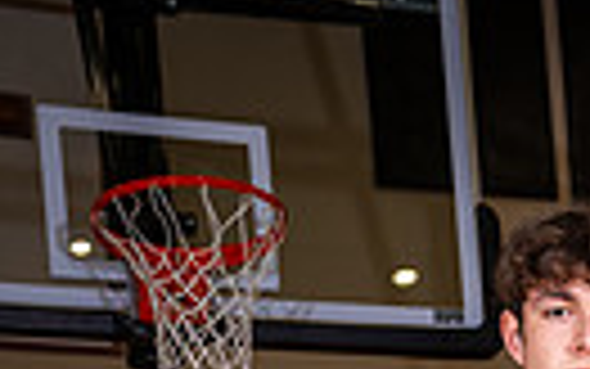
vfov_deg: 8.5
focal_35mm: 140
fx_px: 2252
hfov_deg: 14.5
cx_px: 671
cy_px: 932
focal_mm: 40
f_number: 5.6
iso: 200
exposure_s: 1/125
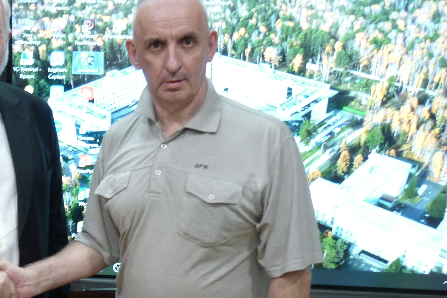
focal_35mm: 61
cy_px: 244
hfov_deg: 31.6
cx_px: 57
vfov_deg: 21.9
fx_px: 757
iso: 200
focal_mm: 5.5
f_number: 2.8
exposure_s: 1/13
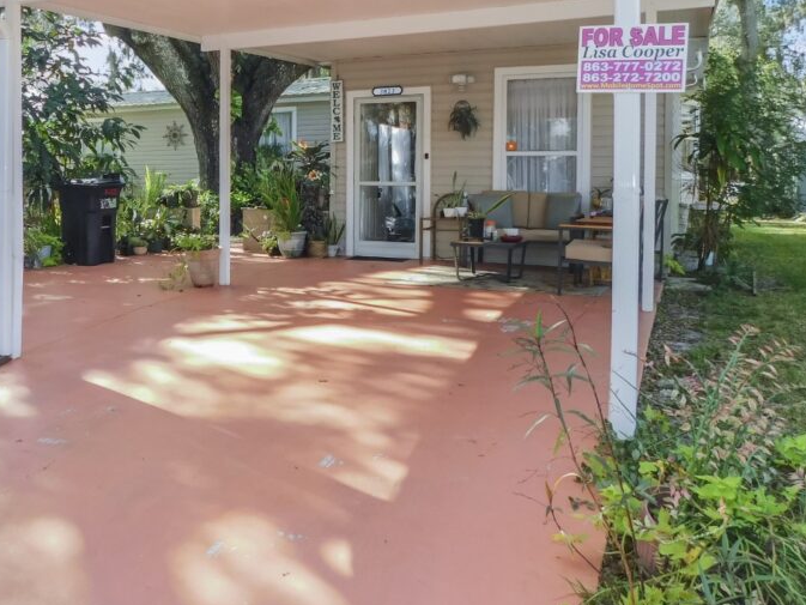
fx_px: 815
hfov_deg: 51.2
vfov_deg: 39.6
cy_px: 151
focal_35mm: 35
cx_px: 238
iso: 125
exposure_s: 1/320
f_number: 3
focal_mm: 4
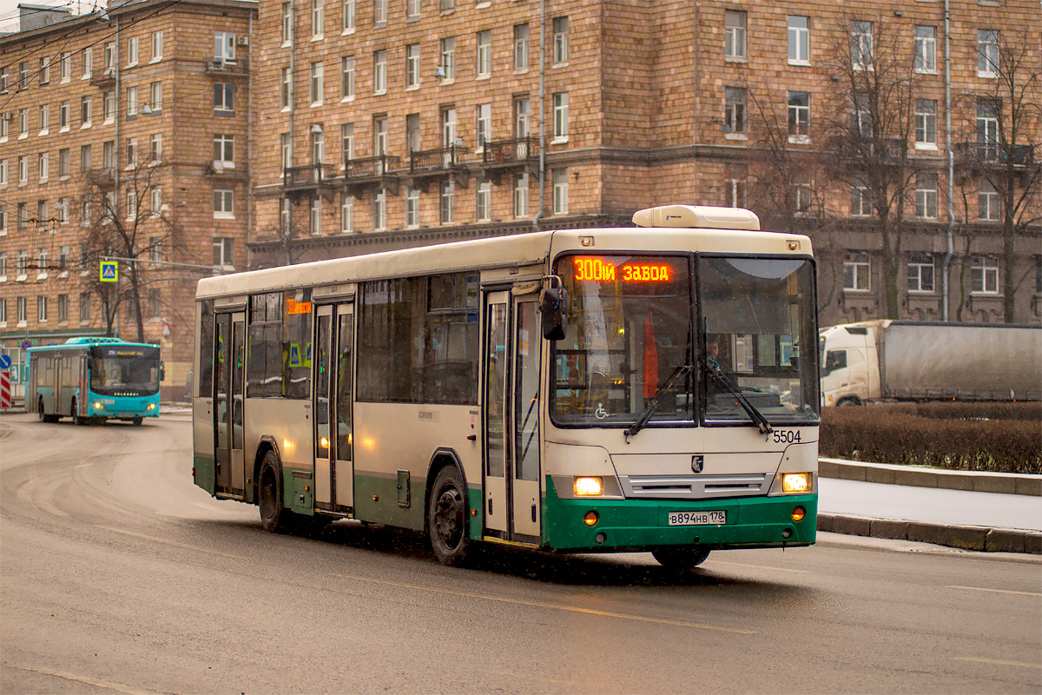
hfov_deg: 25.4
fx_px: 2315
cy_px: 348
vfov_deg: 17.1
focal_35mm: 80
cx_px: 521
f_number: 2.8
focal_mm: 80
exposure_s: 1/500
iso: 400
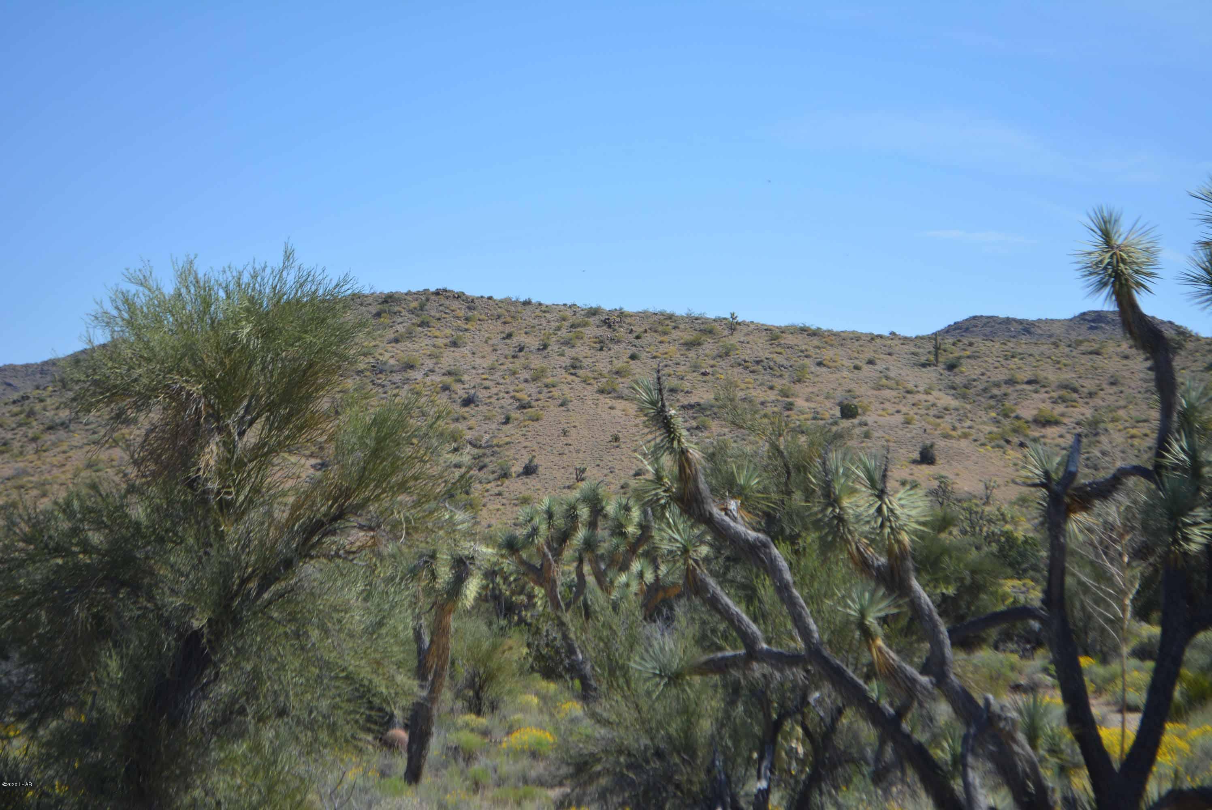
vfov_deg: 16.6
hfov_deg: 24.6
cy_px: 405
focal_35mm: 82
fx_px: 2780
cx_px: 606
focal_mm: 55
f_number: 6.3
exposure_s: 1/1600
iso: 400
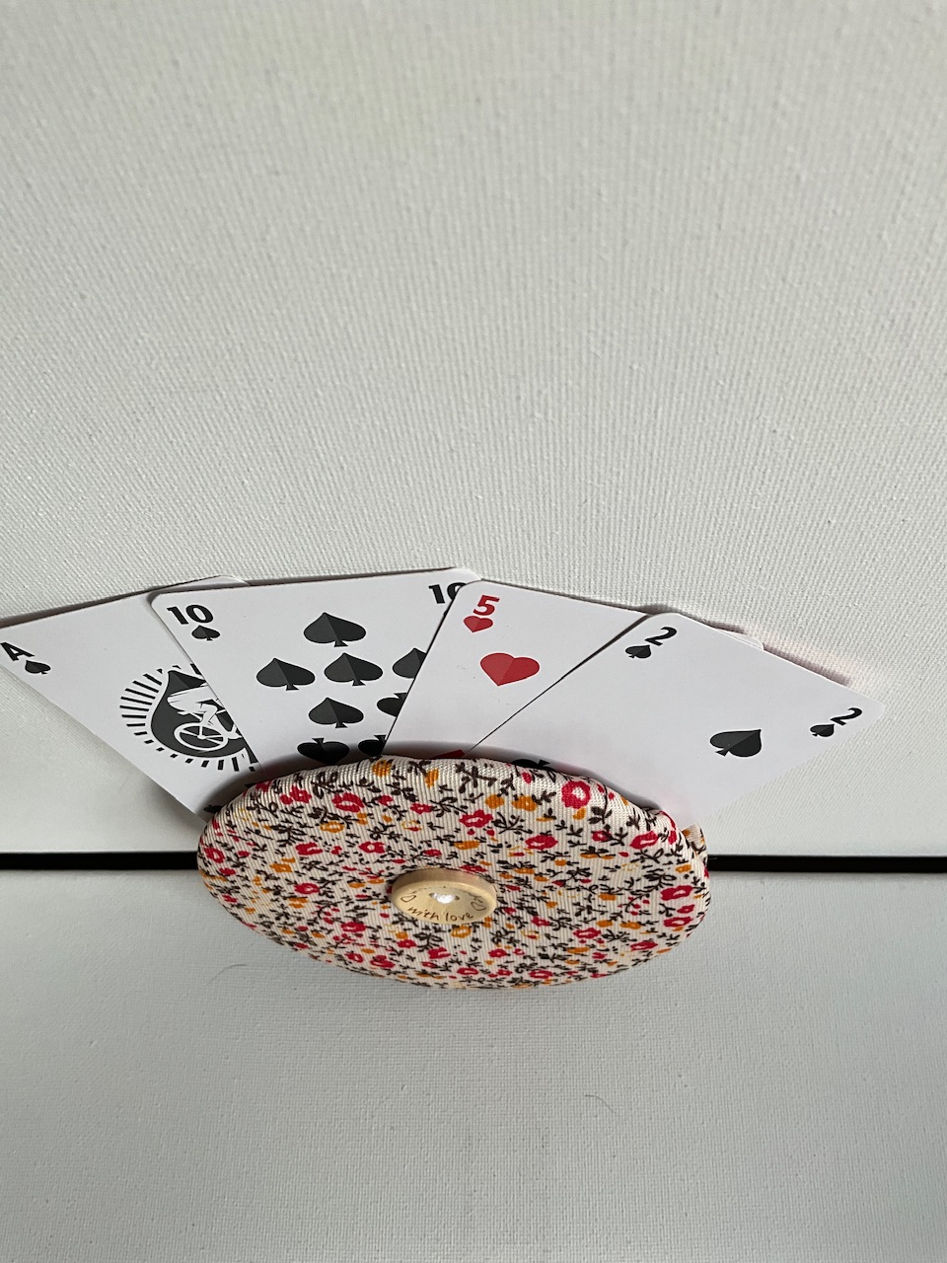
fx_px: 1058
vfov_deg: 61.7
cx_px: 474
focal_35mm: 29
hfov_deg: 48.2
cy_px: 632
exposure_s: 1/100
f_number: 1.8
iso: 32
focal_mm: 3
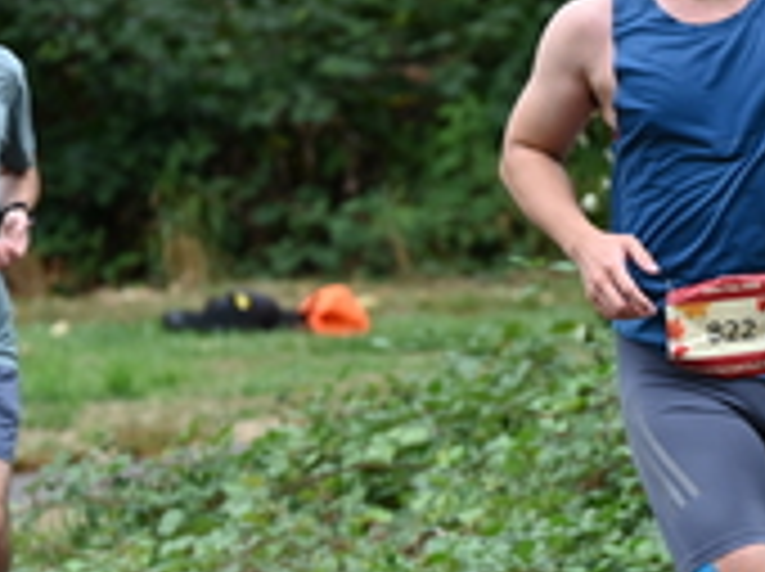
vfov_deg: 2.4
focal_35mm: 624
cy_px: 268
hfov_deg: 3.2
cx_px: 652
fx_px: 13771
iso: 400
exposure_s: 1/320
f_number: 6.3
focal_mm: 200
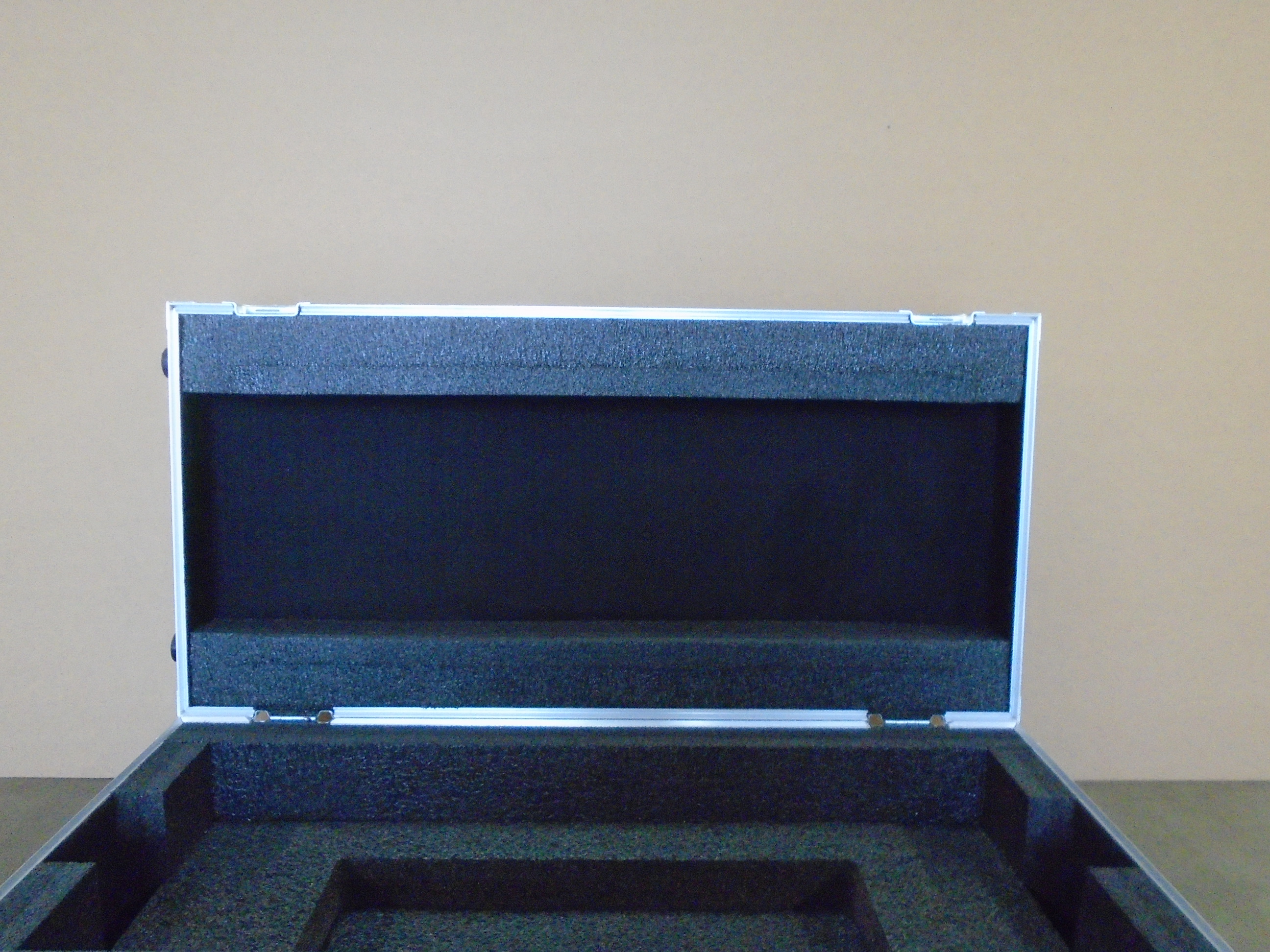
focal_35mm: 26
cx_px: 635
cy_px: 476
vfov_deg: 53.1
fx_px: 954
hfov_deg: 67.3
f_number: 3.2
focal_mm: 4.6
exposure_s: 1/30
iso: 800
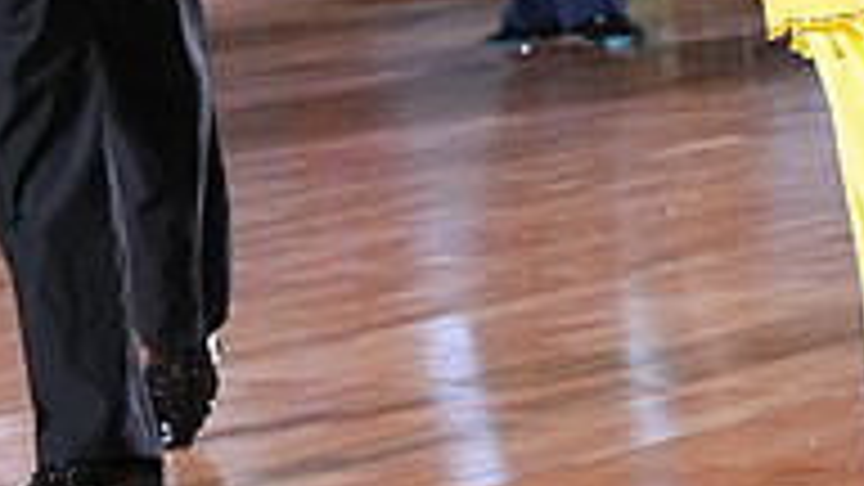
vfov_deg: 5.4
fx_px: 5086
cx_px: 421
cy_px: -382
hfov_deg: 9.7
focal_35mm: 222
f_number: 5
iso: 6400
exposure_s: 1/400
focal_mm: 70
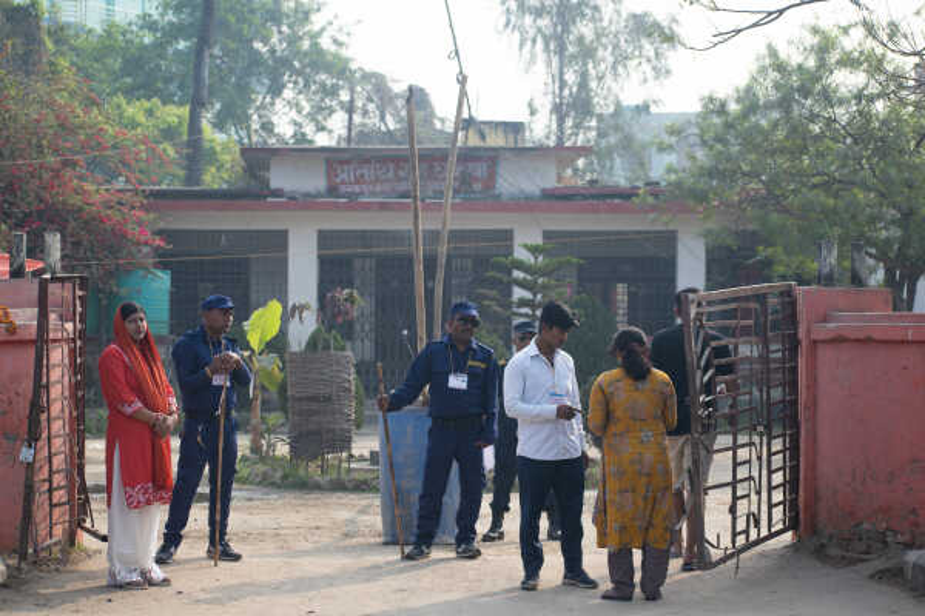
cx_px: 462
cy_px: 308
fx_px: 2698
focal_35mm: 105
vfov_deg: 13.0
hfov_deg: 19.5
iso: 200
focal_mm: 70
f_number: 4.5
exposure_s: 1/800
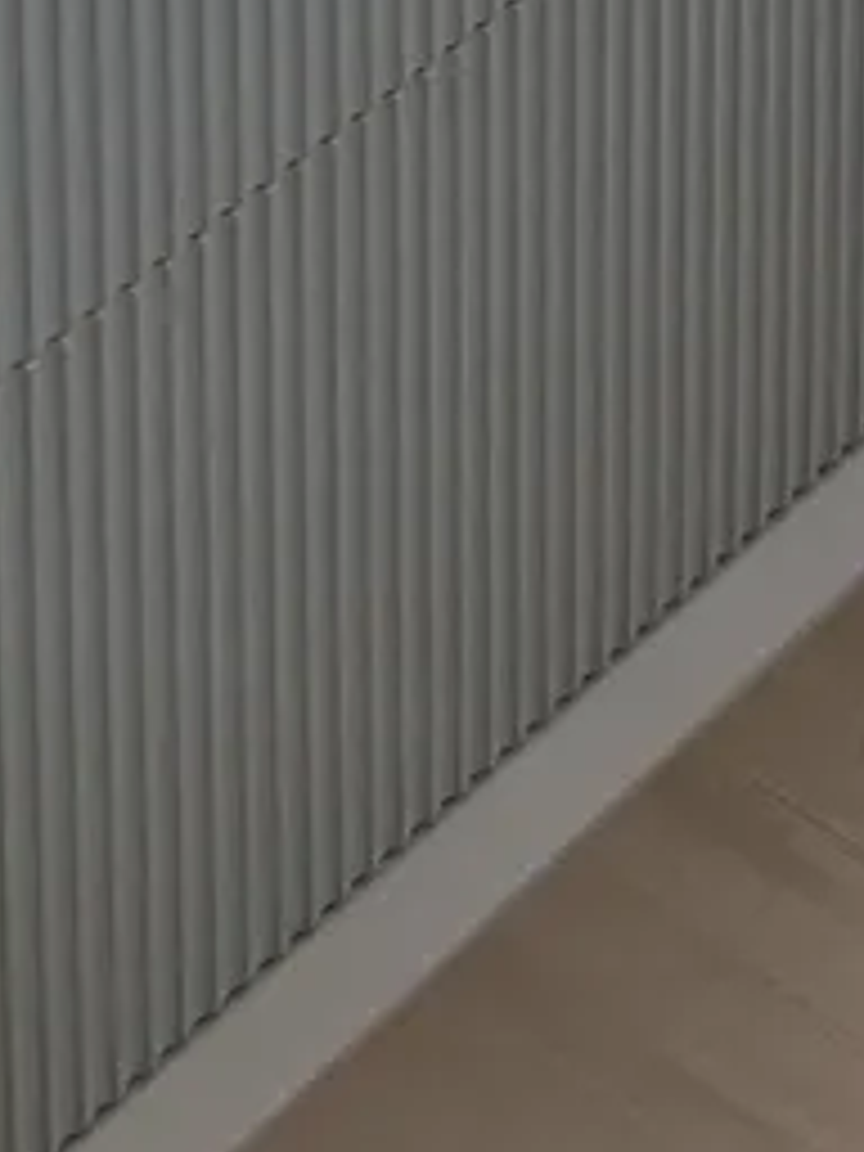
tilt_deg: -13.5
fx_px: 4992
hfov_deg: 9.9
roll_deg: -0.4
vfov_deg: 10.5
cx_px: 279
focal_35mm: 150
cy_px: -1962
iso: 200
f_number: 1.78
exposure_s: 1/50
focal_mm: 6.76
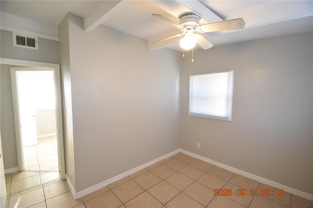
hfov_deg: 100.4
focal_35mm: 15
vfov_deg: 77.3
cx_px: 156
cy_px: 104
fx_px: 130
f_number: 3.5
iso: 1250
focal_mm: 10
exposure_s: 1/60
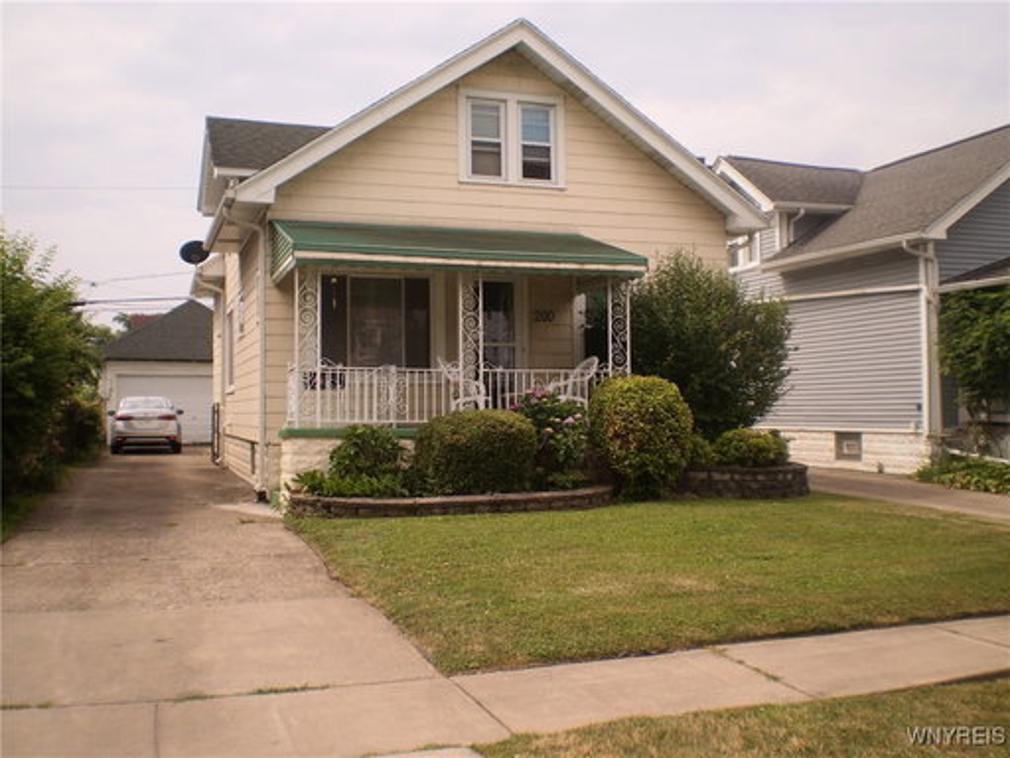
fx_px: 1050
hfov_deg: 51.4
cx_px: 505
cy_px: 379
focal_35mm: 36
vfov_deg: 39.7
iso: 64
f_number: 4.6
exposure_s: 1/500
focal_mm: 6.3
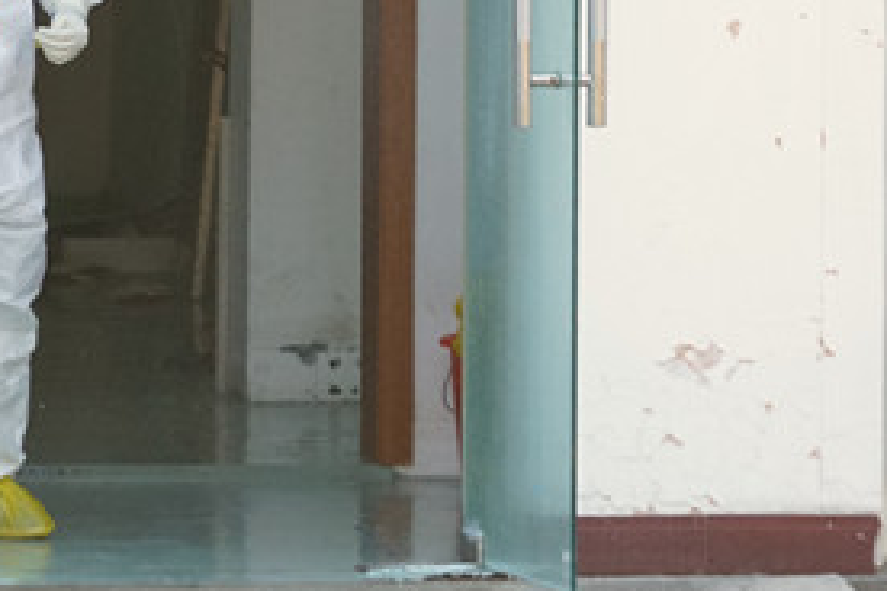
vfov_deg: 3.4
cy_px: -202
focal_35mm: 408
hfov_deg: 5.1
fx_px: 10052
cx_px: 302
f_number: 6.3
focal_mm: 141
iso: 1600
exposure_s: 1/500
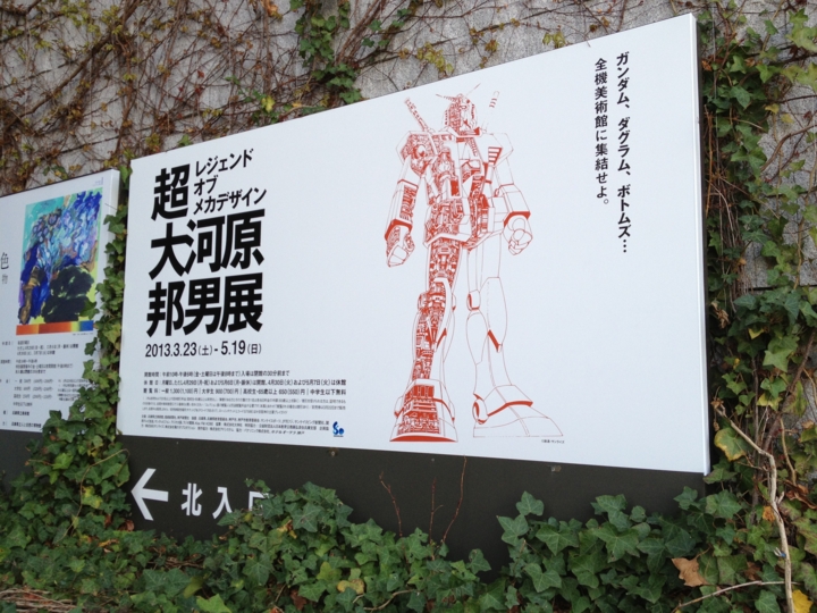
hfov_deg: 52.6
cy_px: 306
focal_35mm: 35
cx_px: 408
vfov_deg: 40.7
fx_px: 826
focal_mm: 4.28
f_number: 2.4
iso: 50
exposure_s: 1/216
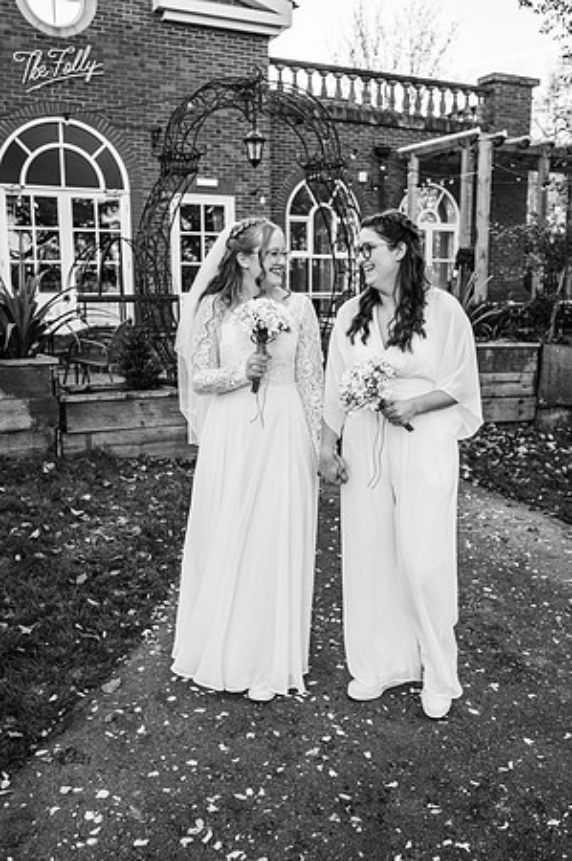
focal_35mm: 35
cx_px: 286
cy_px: 430
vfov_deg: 54.5
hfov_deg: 37.8
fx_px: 836
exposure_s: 1/400
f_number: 3.5
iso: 100
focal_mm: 35
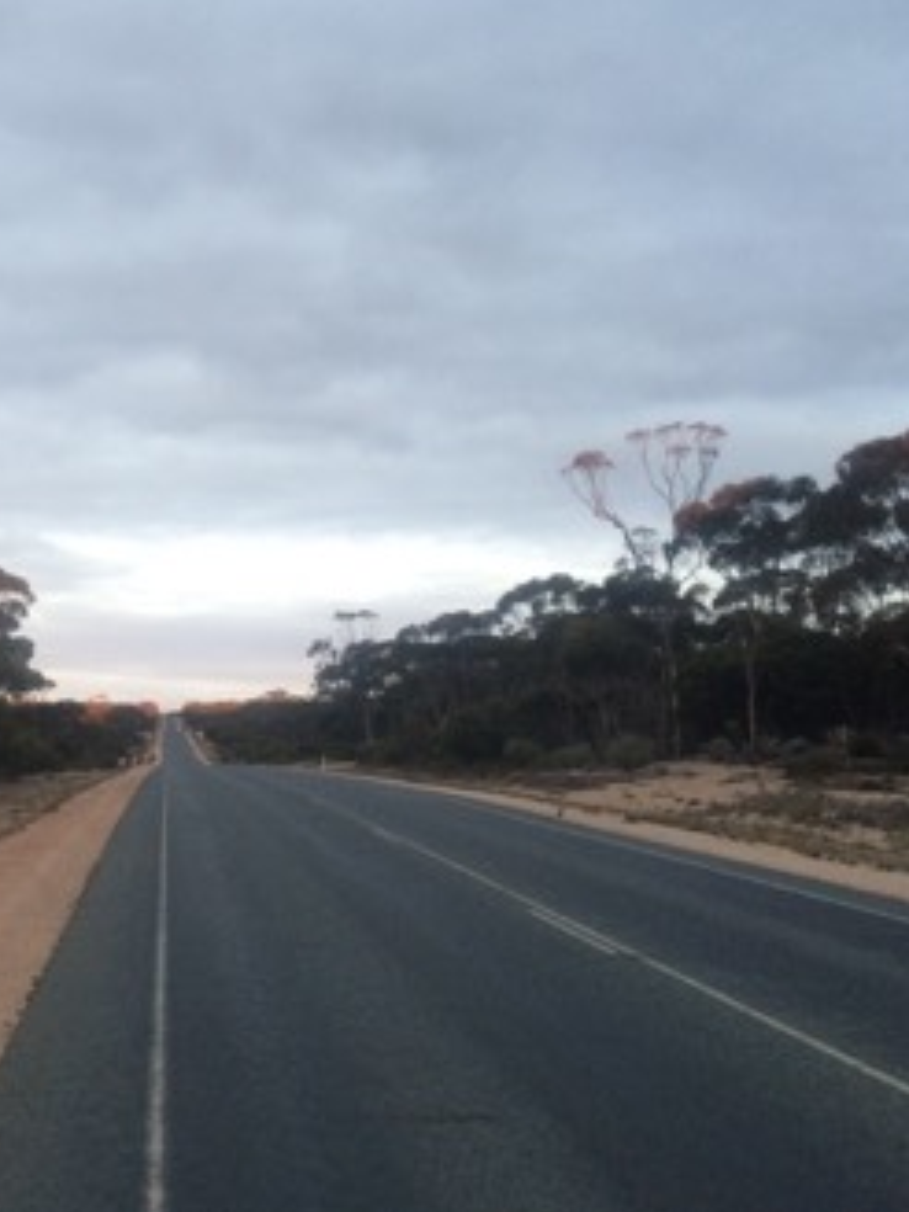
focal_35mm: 46
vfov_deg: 41.1
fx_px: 1611
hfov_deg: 30.8
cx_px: 192
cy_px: 510
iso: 40
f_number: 2.2
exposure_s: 1/30
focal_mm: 4.15
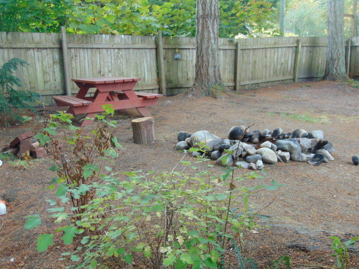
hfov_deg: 52.6
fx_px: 363
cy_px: 134
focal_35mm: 35
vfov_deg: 40.7
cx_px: 180
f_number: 3.2
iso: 250
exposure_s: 1/30
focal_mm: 6.3
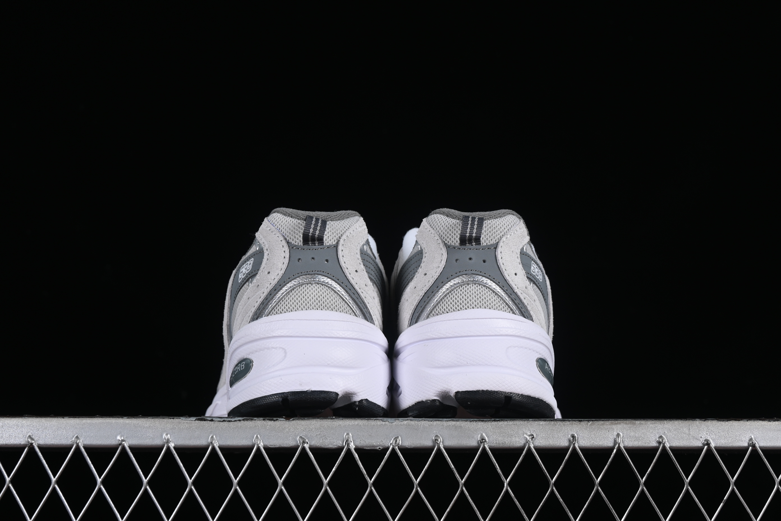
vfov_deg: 18.2
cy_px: 260
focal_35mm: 75
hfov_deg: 27.0
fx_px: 1627
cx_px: 390
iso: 160
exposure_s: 1/80
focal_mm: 50
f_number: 8
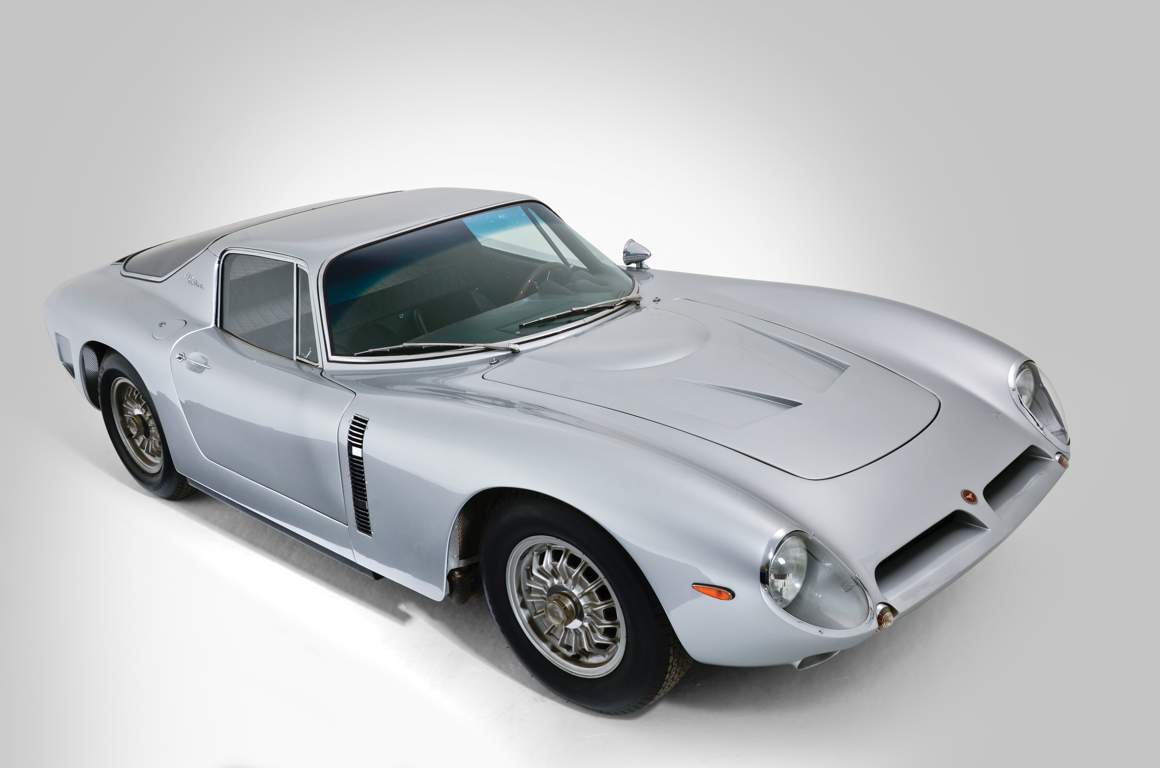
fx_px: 1158
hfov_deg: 53.2
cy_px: 384
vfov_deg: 36.7
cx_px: 580
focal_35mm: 36
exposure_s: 1/100
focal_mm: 24
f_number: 13
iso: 100
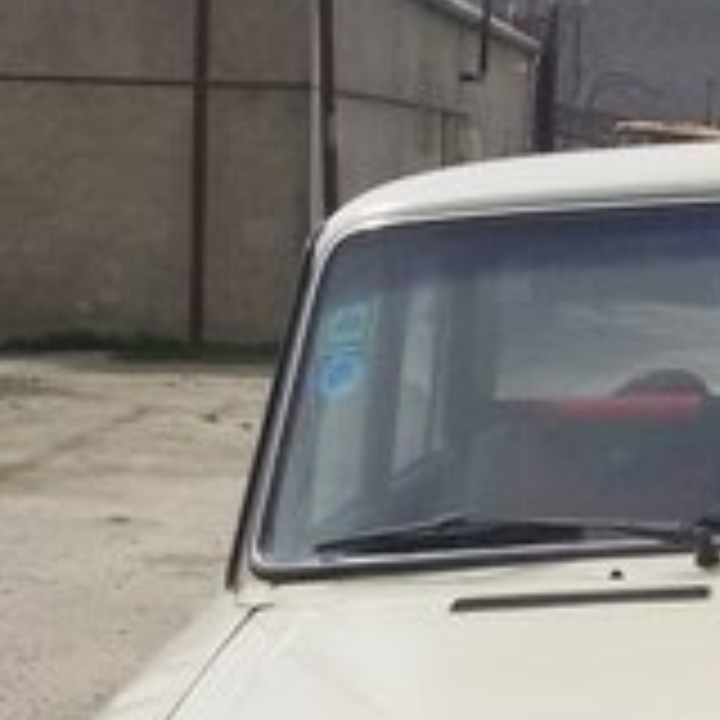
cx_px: 824
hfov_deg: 19.4
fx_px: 2000
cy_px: 986
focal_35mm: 85
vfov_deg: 18.7
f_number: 2.4
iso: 40
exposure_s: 1/1272
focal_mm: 2.93
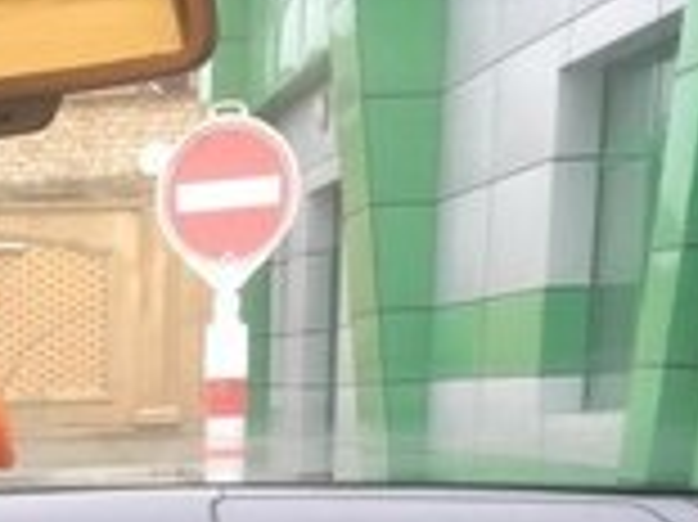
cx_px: -59
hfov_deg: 20.2
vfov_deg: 13.7
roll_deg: +1.6
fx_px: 1874
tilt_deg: -15.1
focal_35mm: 93
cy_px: 1008
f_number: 2.2
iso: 100
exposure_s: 1/33
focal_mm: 4.15
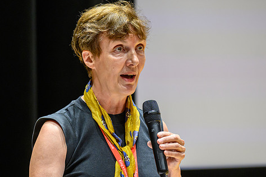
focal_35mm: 276
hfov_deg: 7.5
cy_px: 78
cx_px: 114
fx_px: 2039
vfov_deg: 5.0
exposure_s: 1/250
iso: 1100
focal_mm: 150
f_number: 2.8
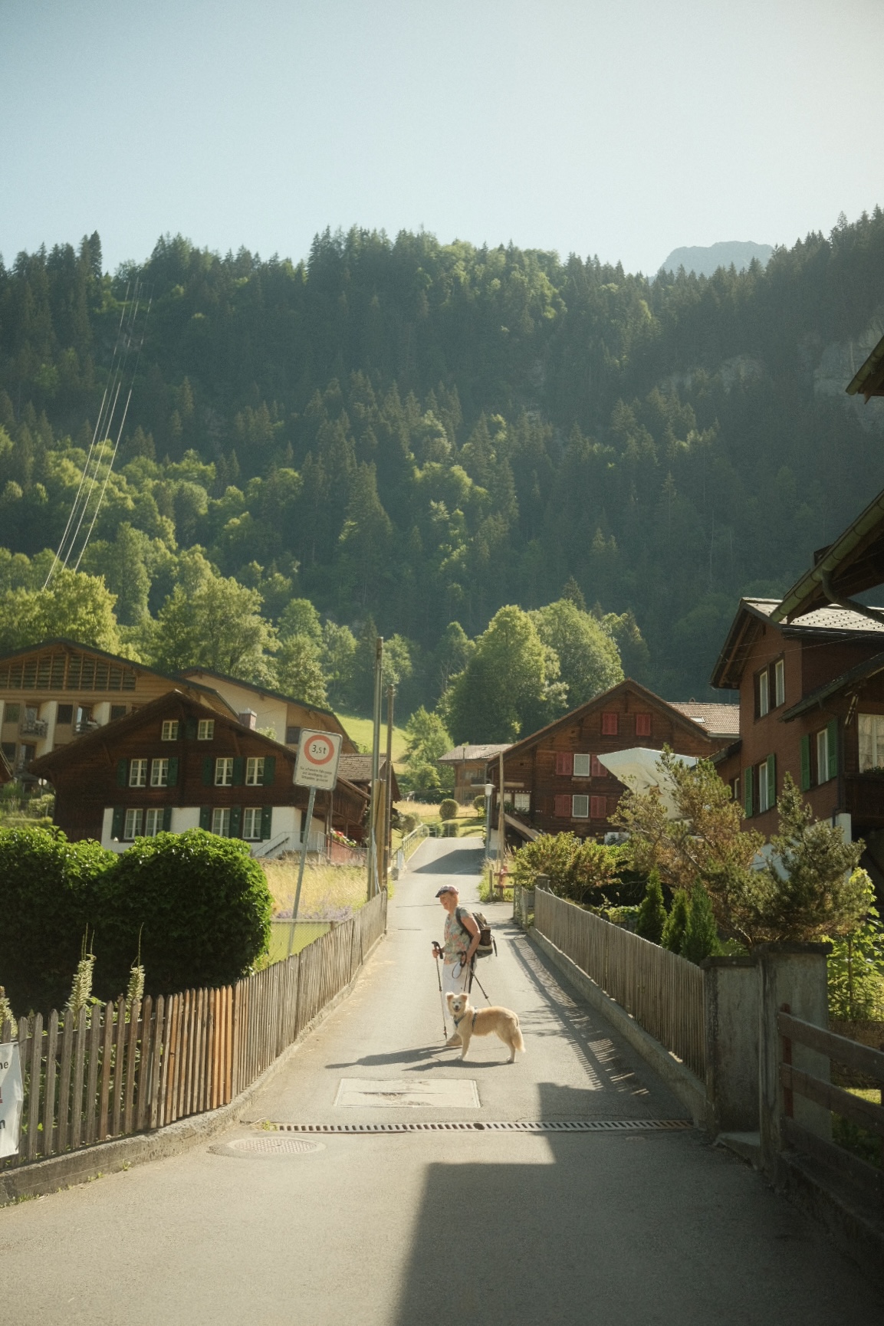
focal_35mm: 41
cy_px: 663
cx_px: 442
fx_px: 1510
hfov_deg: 32.6
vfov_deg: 47.4
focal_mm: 27
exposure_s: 1/3500
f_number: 2.8
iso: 640
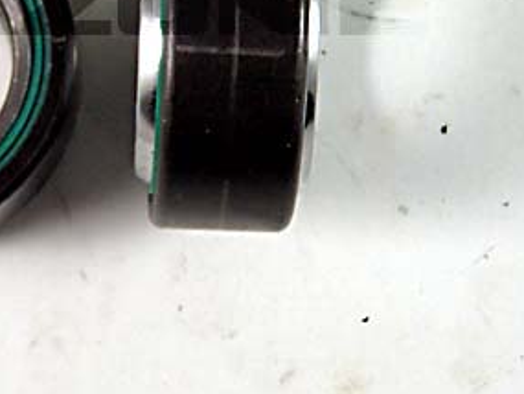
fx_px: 3059
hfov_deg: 9.7
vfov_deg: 7.3
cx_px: 42
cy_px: 46
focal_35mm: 202
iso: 250
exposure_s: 1/80
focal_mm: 16.1
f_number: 4.6
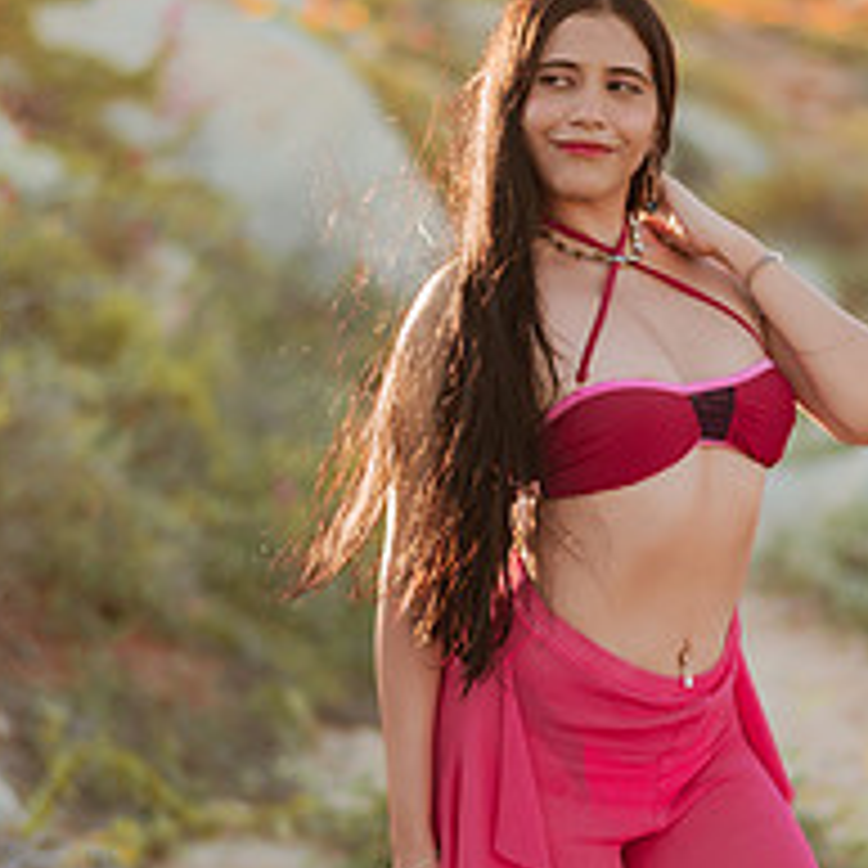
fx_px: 3262
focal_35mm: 115
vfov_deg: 15.1
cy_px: 567
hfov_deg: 15.1
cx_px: 540
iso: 50
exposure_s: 1/800
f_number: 1.4
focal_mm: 58
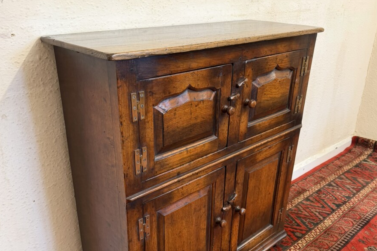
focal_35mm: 34
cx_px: 190
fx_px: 356
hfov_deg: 55.8
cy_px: 163
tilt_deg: -25.8
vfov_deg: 38.5
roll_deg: -2.2
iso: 160
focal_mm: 6.76
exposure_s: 1/50
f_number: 1.78
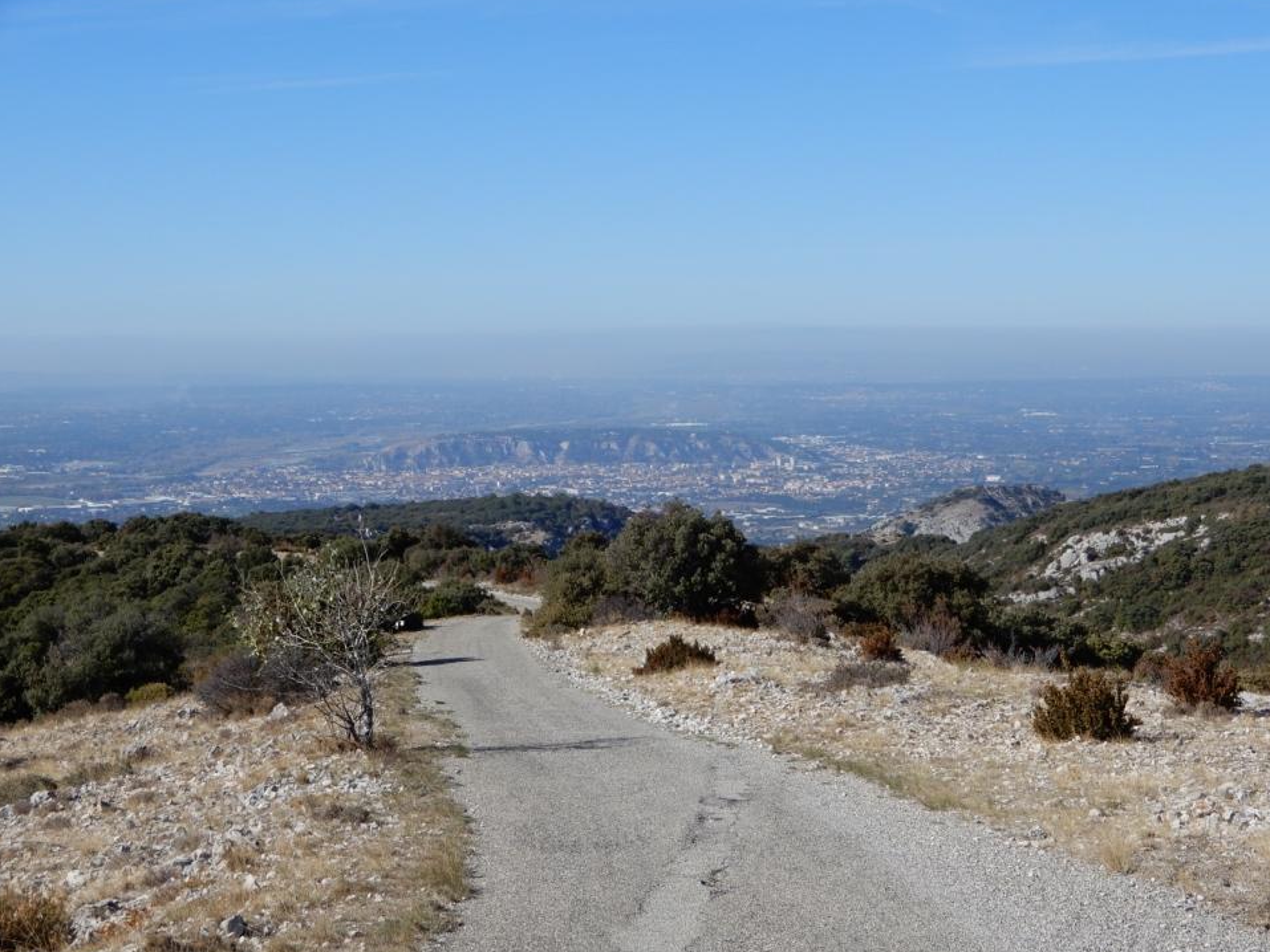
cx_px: 675
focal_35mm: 61
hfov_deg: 31.7
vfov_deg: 24.0
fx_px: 2238
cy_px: 497
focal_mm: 10.2
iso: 80
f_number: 4.5
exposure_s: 1/800
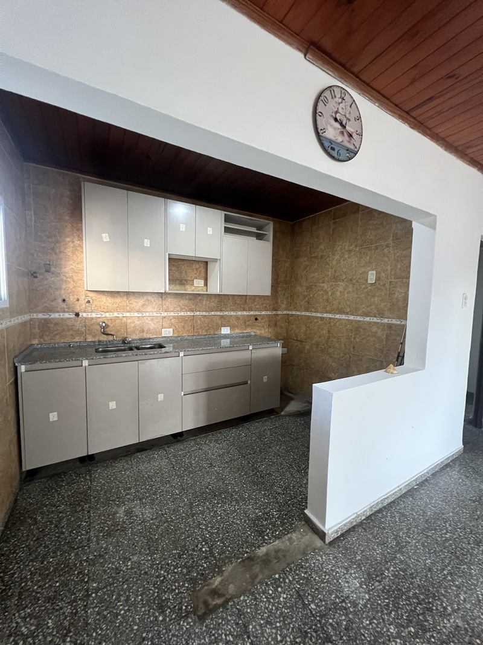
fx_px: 242
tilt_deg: -5.9
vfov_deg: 106.2
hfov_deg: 89.9
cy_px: 322
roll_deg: -0.4
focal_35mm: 13
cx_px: 242
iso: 800
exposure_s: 1/60
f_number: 1.8
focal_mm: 1.57
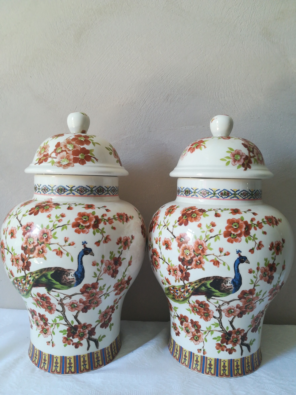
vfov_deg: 67.3
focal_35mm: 26
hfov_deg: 53.1
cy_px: 198
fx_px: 296
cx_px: 148
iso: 80
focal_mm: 3.83
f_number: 2.2
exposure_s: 1/33.3
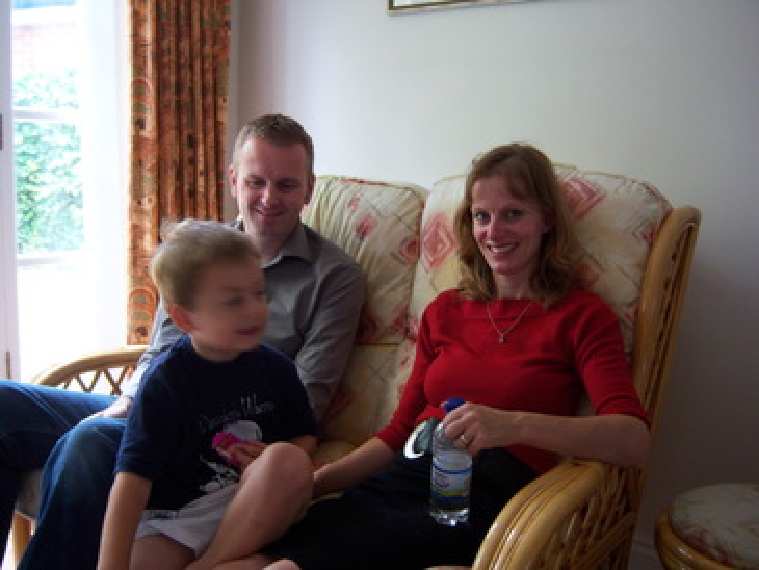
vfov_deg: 39.7
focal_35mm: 36
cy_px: 285
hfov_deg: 51.3
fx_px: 790
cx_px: 380
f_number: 2.8
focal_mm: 7.5
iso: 160
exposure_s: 1/10
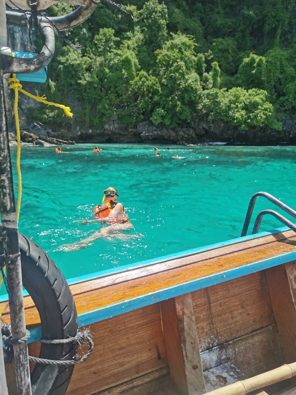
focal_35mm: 27
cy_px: 198
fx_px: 308
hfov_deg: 51.4
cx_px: 148
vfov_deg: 65.3
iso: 50
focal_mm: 5.56
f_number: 1.6
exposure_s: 1/2681
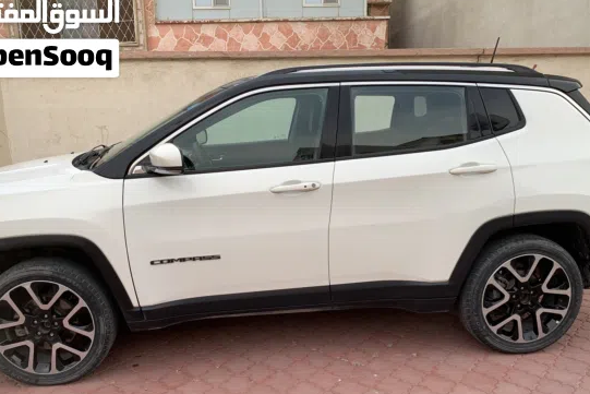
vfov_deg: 41.0
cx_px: 284
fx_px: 525
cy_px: 235
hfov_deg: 58.7
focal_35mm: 32
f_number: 1.8
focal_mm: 4.25
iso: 25
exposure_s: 1/122
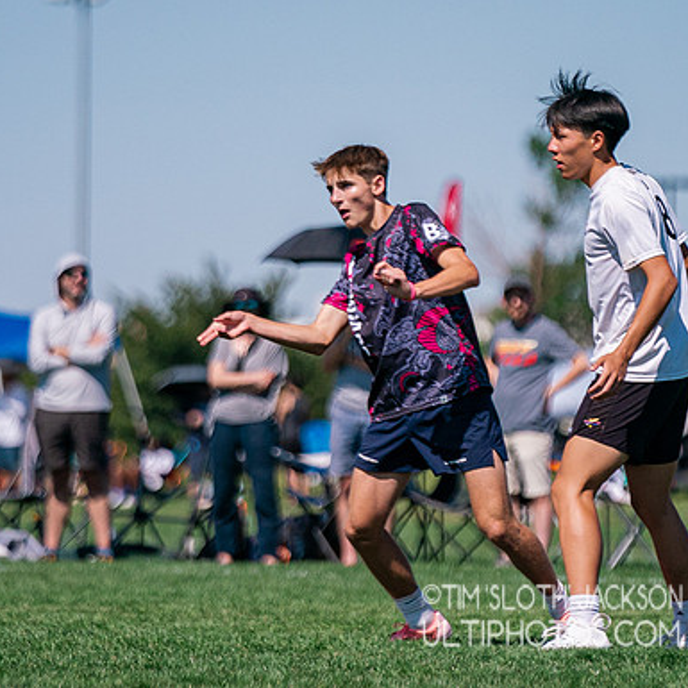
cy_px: 322
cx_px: 423
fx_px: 11243
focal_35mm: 500
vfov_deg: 3.5
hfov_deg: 3.5
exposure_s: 1/12800
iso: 400
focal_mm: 200
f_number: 2.8
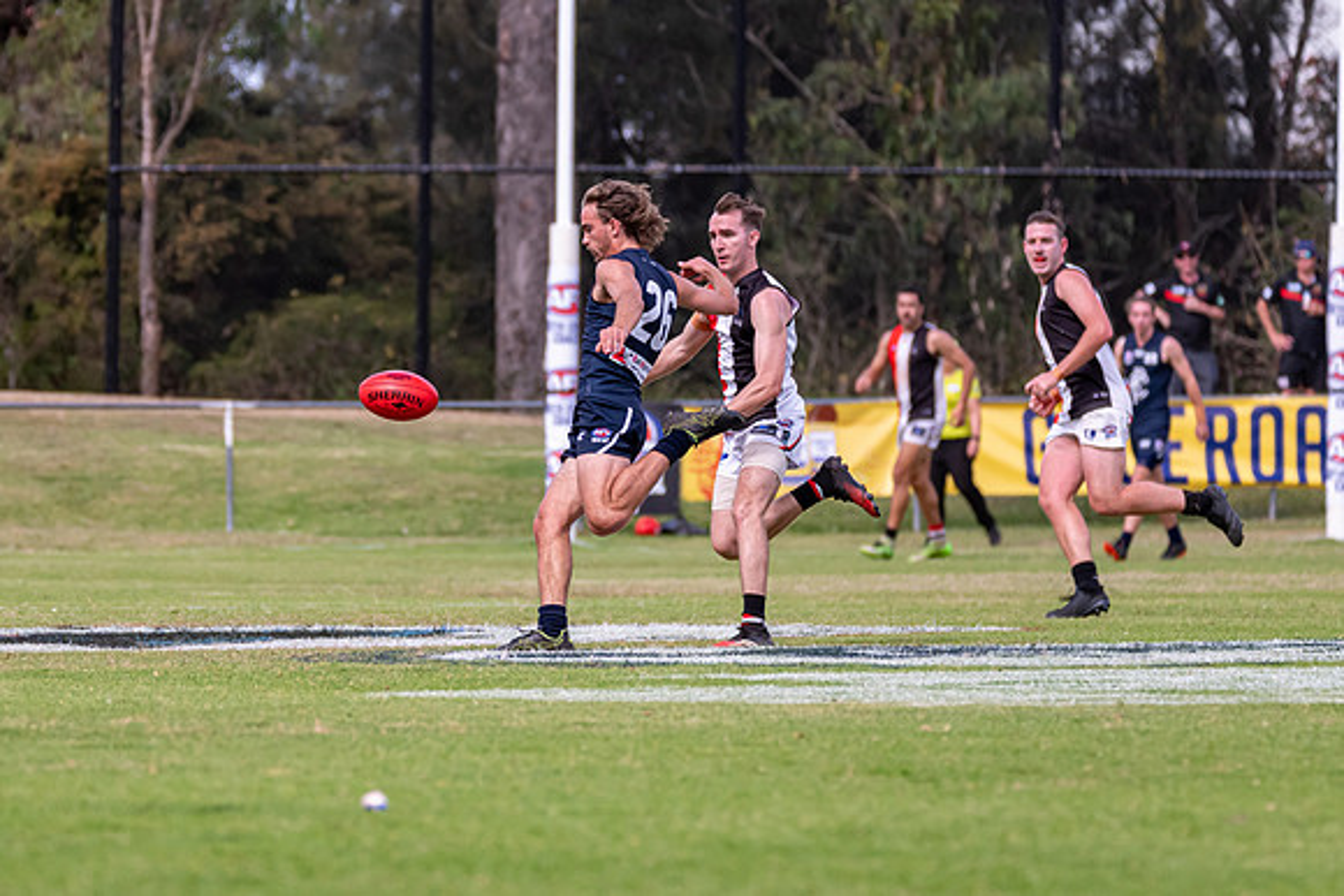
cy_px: 447
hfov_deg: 4.6
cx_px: 398
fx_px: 16568
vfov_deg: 3.1
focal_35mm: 444
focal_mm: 280
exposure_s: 1/1600
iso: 800
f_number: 6.3
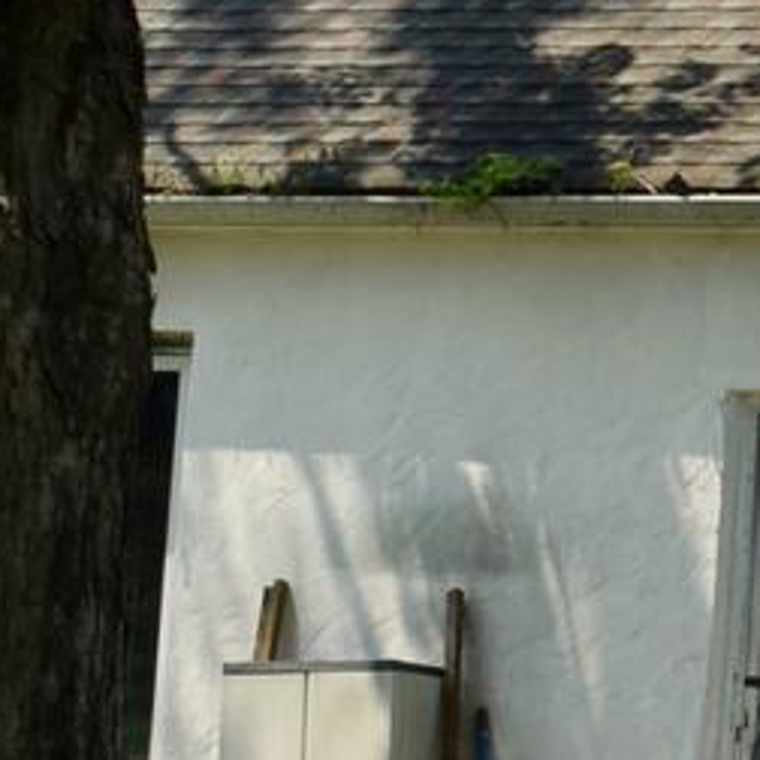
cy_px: -157
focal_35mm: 331
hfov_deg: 5.0
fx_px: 8222
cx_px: 2298
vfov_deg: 5.3
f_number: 9
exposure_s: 1/200
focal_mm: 32
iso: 100
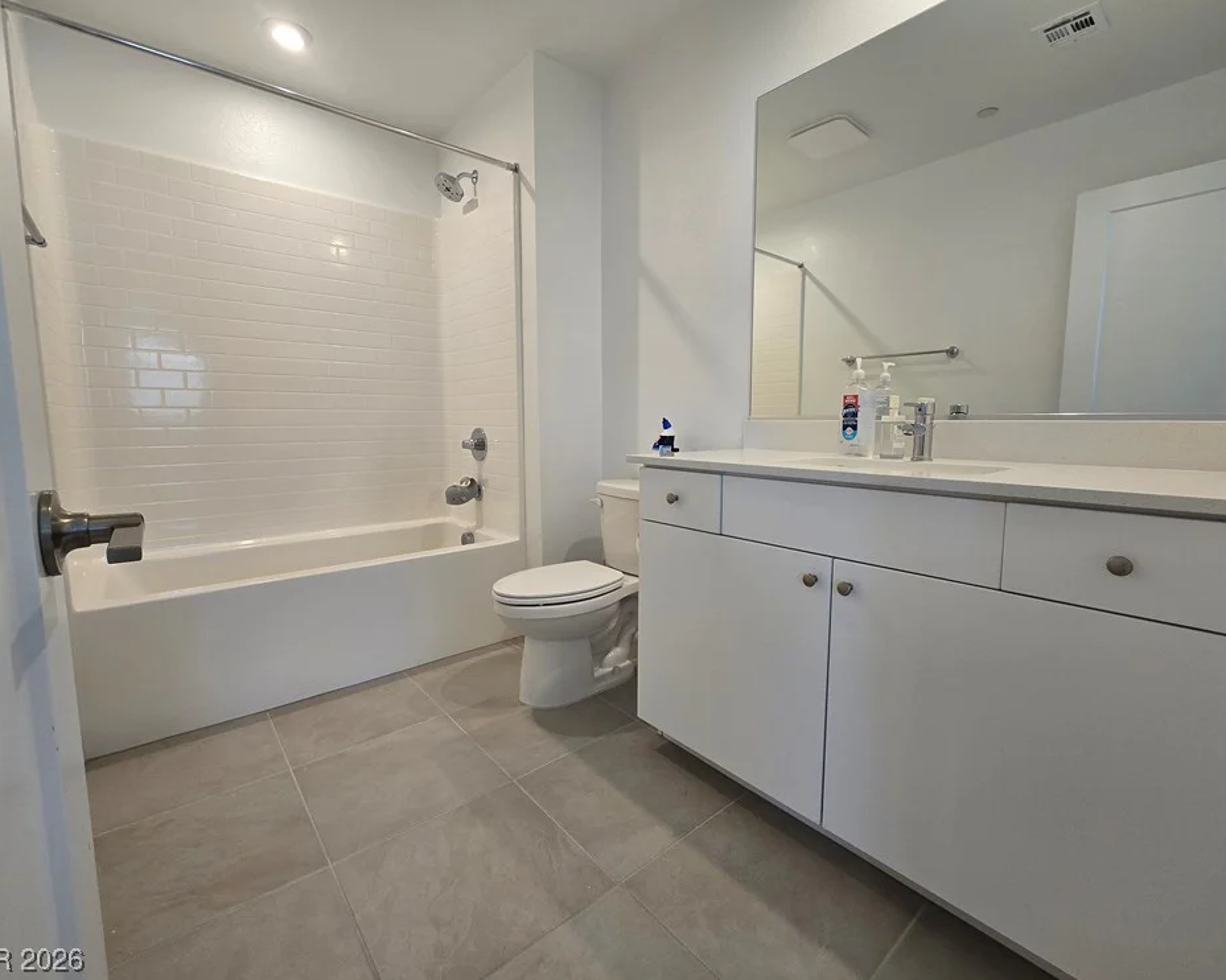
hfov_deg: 100.7
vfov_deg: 88.0
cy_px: 482
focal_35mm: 14
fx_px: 508
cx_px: 626
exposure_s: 1/60
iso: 80
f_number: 2.2
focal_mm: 2.2
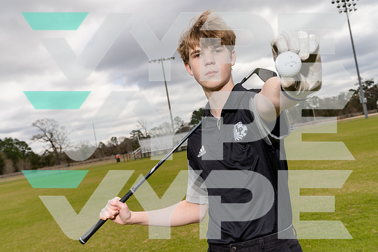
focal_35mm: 40
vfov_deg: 33.4
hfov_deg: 48.4
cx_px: 189
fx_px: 420
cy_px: 126
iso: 160
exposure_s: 1/250
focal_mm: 40
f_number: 9
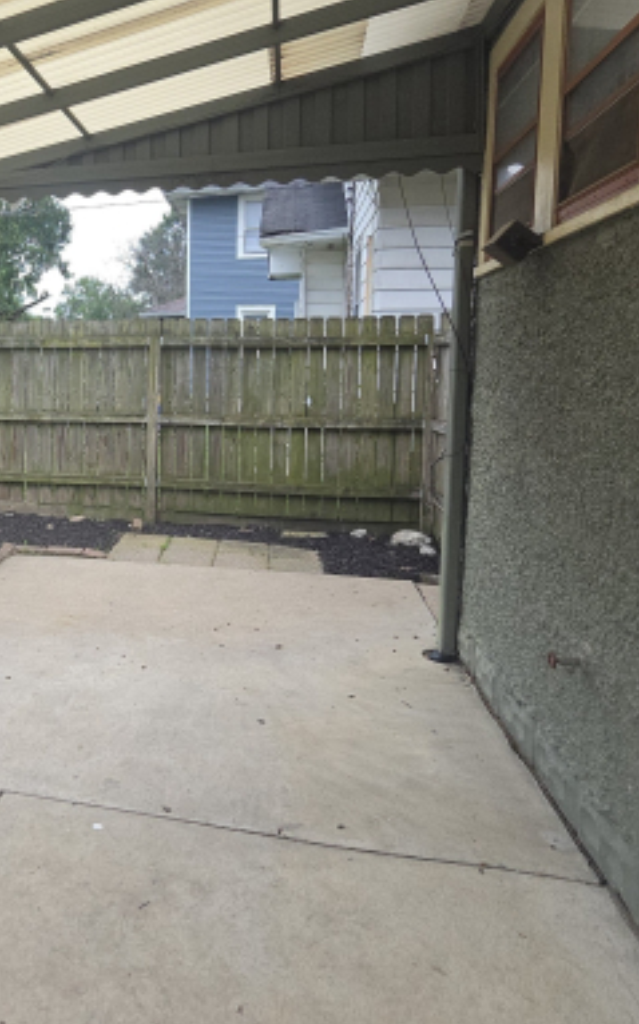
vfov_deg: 73.9
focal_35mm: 24
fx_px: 669
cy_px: 401
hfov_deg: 46.3
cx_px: 68
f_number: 2.2
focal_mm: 2.2
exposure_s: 1/353
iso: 50
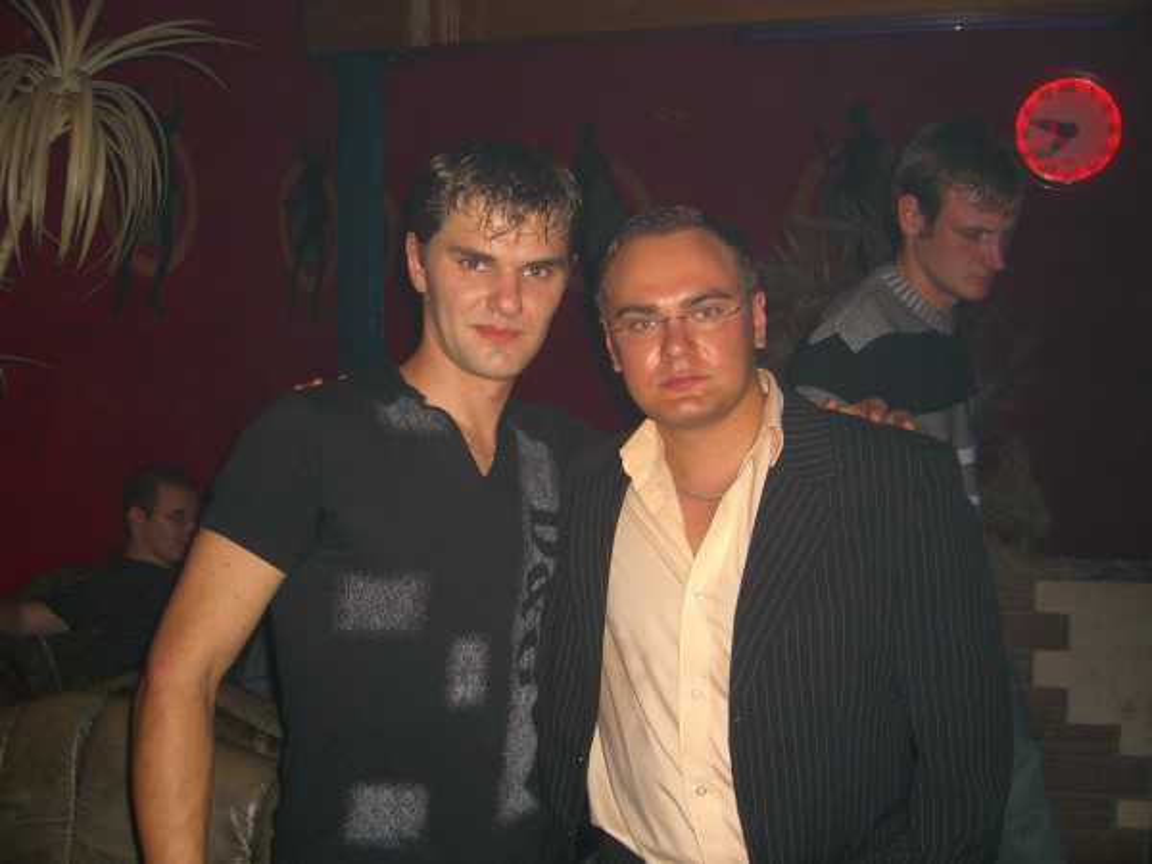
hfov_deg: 49.0
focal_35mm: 38
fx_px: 1265
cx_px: 576
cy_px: 432
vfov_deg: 37.7
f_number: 2.8
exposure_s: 1/60
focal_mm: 7.9
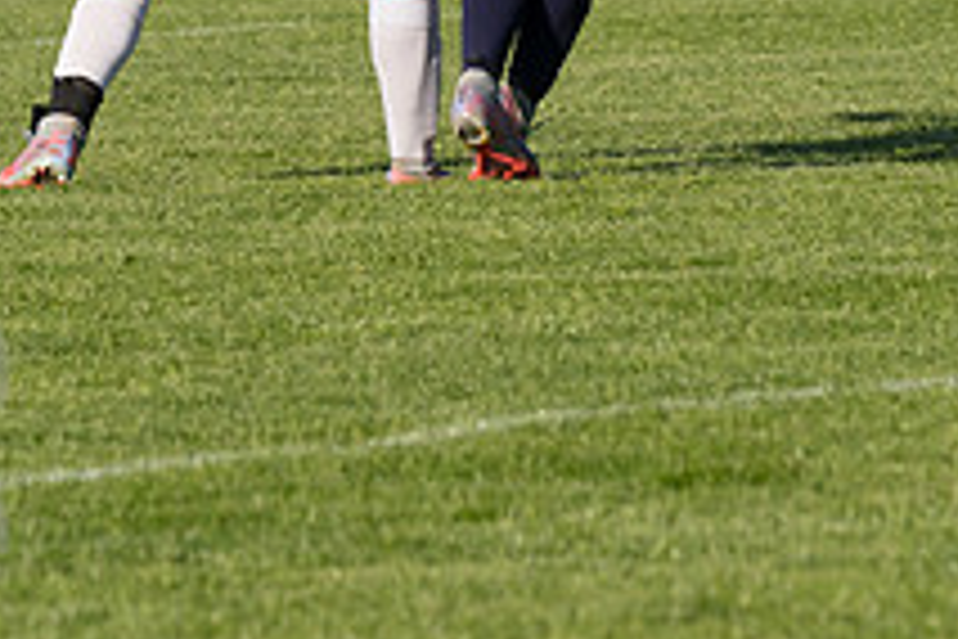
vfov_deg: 1.7
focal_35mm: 796
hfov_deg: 2.6
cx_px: 508
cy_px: -198
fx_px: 21181
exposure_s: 1/1600
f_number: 5.6
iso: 250
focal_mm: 195
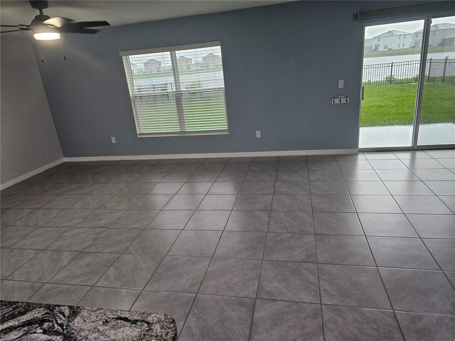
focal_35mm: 23
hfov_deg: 73.9
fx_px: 302
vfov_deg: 58.9
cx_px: 228
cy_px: 170
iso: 160
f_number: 1.7
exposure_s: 1/120
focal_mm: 6.3
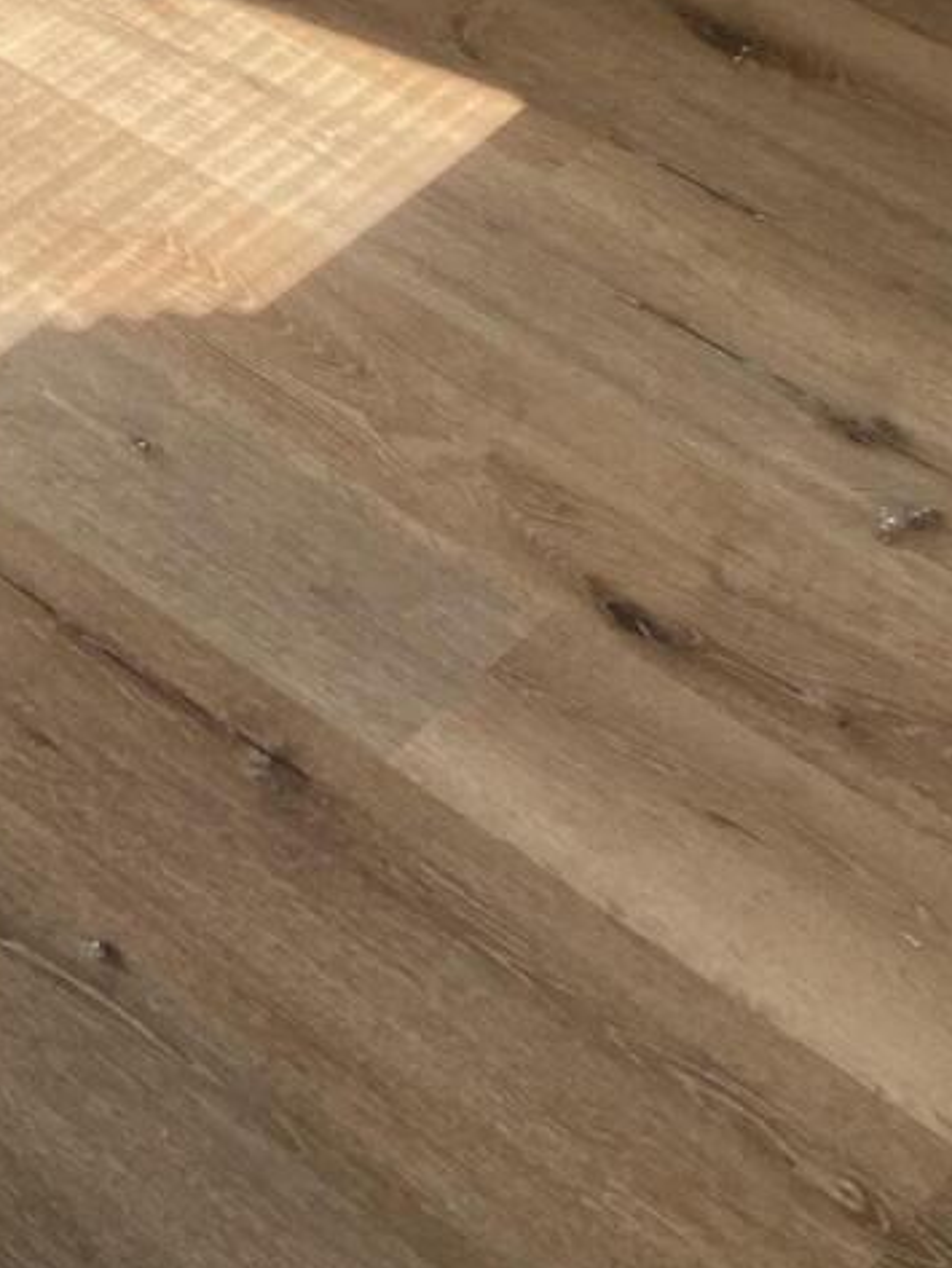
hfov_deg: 12.6
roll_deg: -3.0
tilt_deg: -17.3
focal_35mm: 110
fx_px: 4032
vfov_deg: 15.2
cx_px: -593
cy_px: -1080
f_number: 1.8
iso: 40
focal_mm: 4.25
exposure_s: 1/122
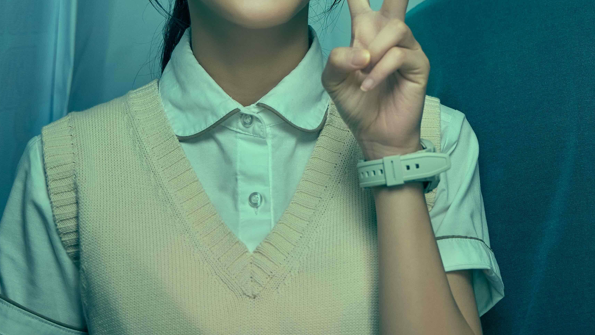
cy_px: -80
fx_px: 1622
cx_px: 477
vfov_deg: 11.5
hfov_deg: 20.5
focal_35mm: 103
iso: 800
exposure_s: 1/250
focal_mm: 39.7
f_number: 2.8
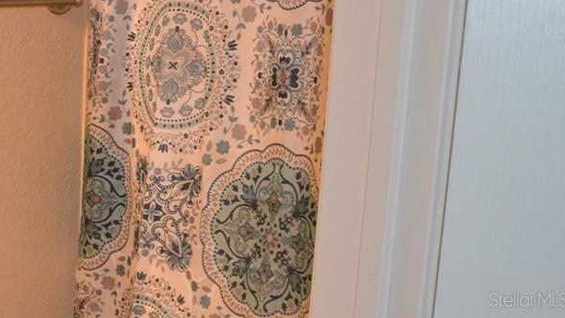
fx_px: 1324
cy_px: 299
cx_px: -186
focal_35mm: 88
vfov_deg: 13.5
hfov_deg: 21.6
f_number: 3.8
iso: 800
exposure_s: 1/60
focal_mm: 21
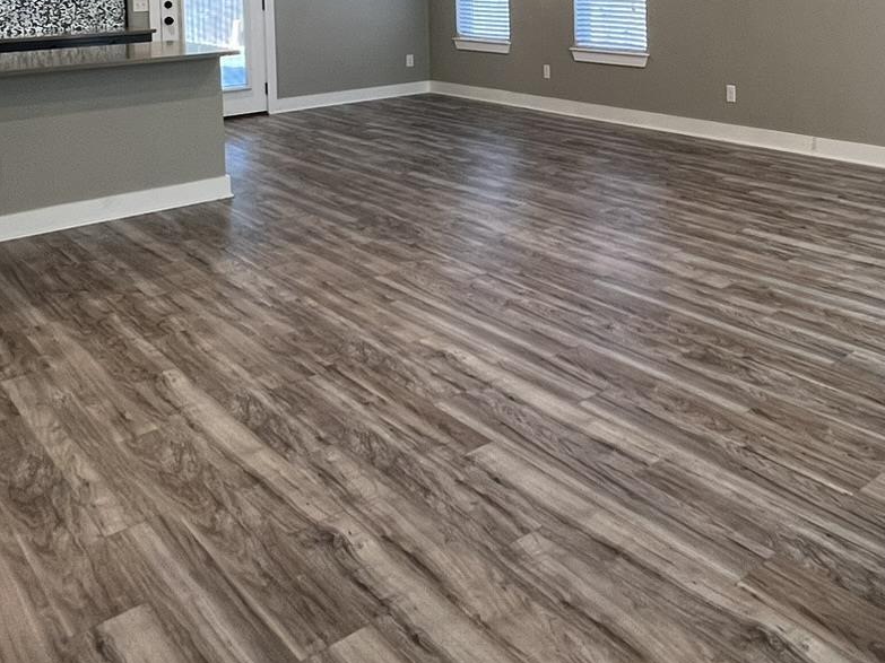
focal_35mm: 34
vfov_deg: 37.1
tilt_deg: -1.8
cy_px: -9
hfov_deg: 52.6
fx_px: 869
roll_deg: +1.1
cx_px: 614
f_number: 1.8
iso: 250
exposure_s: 1/120
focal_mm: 1.57
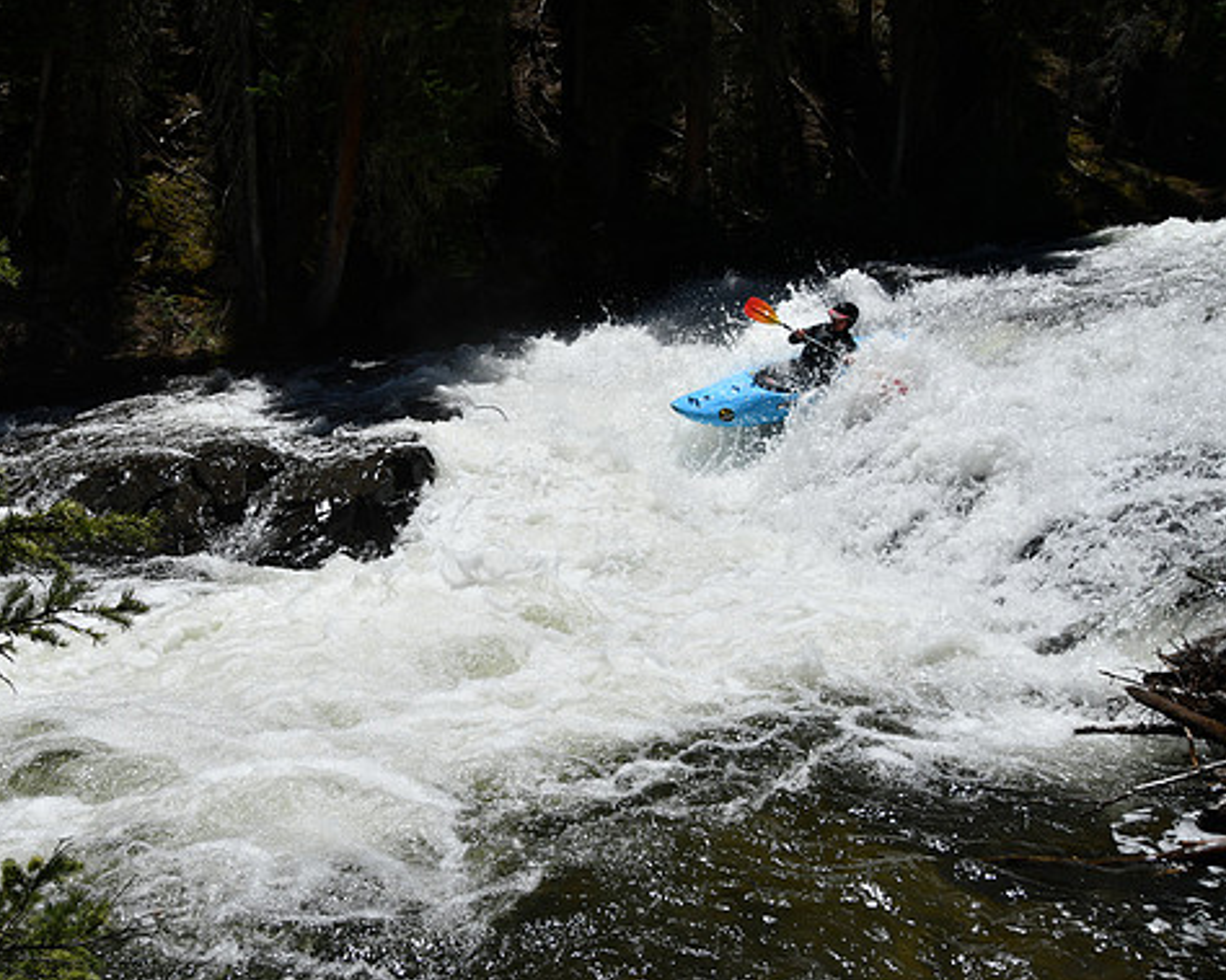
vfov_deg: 47.1
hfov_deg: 56.9
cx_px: 510
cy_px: 493
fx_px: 1125
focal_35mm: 31
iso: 100
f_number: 11
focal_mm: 18
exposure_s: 1/500
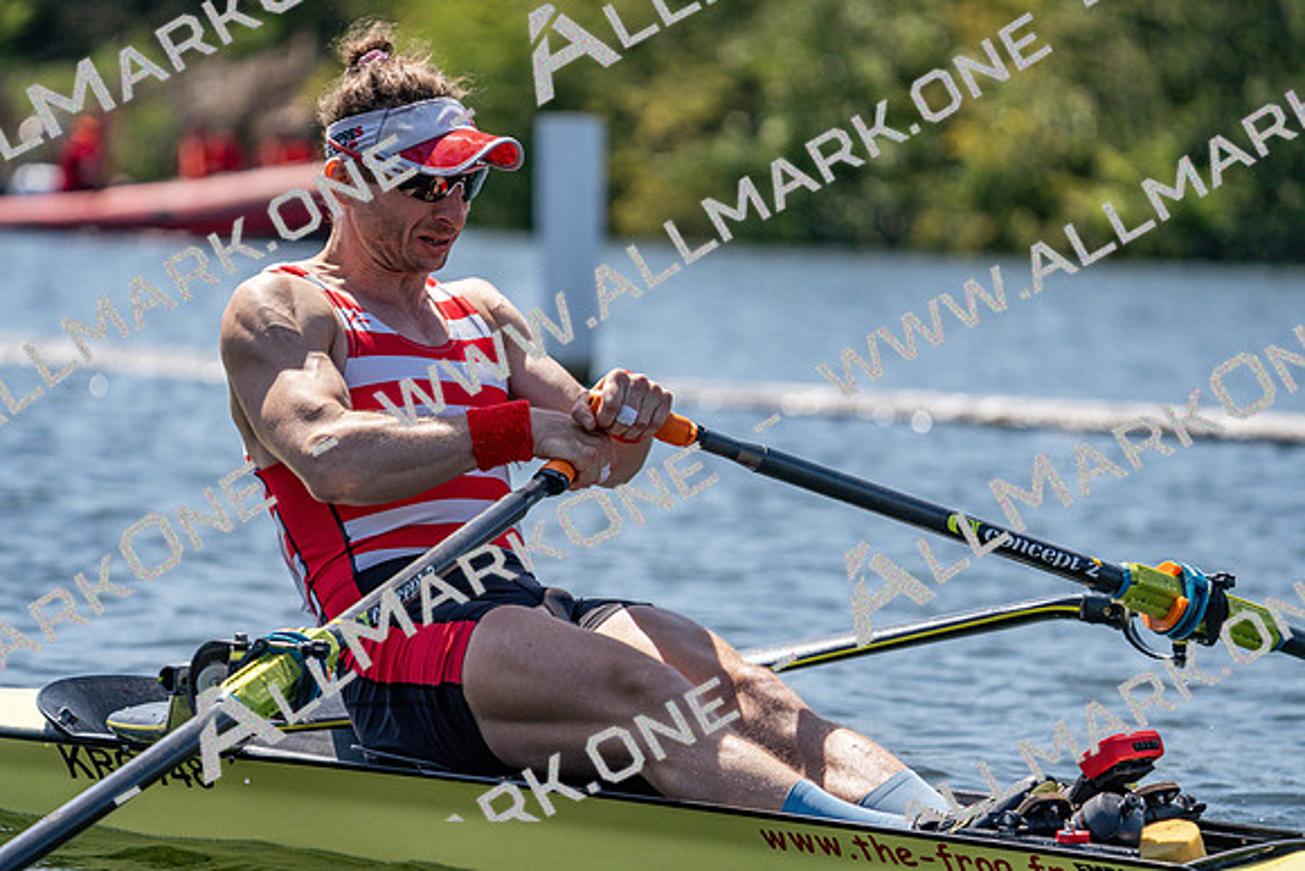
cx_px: 652
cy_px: 436
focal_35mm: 255
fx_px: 9245
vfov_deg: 5.4
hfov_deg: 8.1
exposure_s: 1/2000
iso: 320
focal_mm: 255
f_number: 5.6
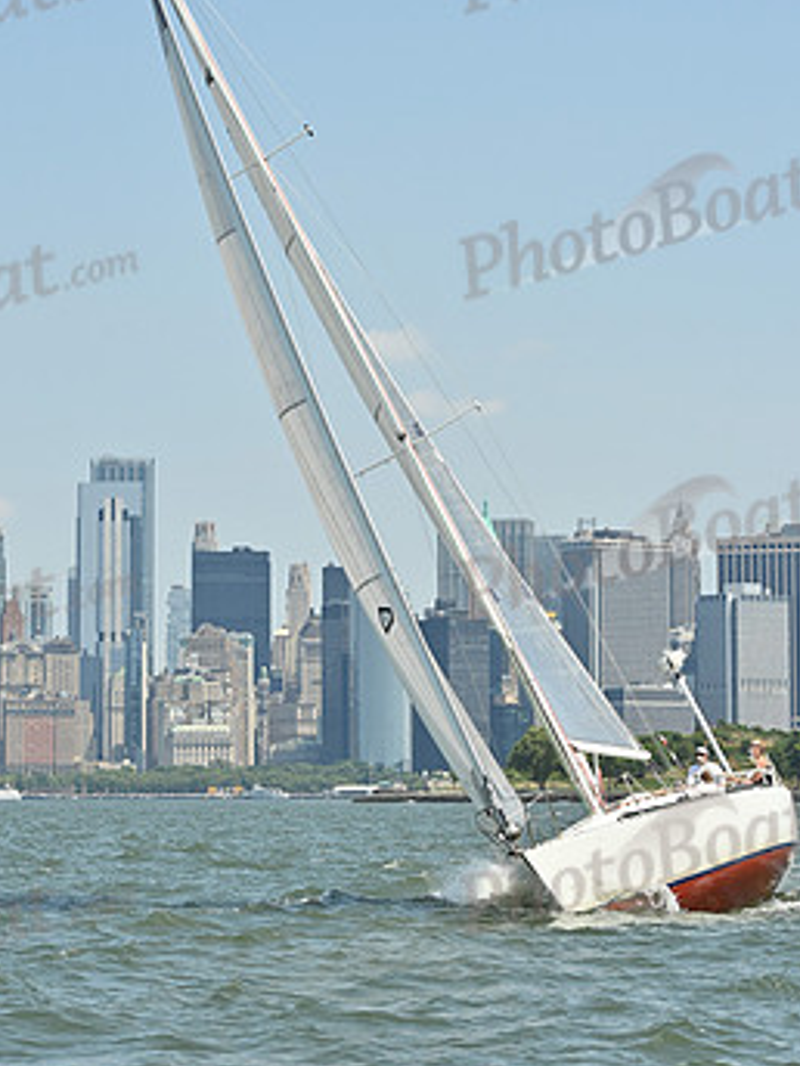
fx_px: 4098
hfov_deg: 11.1
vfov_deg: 14.8
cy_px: 425
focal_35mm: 133
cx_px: 299
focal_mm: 82
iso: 320
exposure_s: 1/1250
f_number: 9
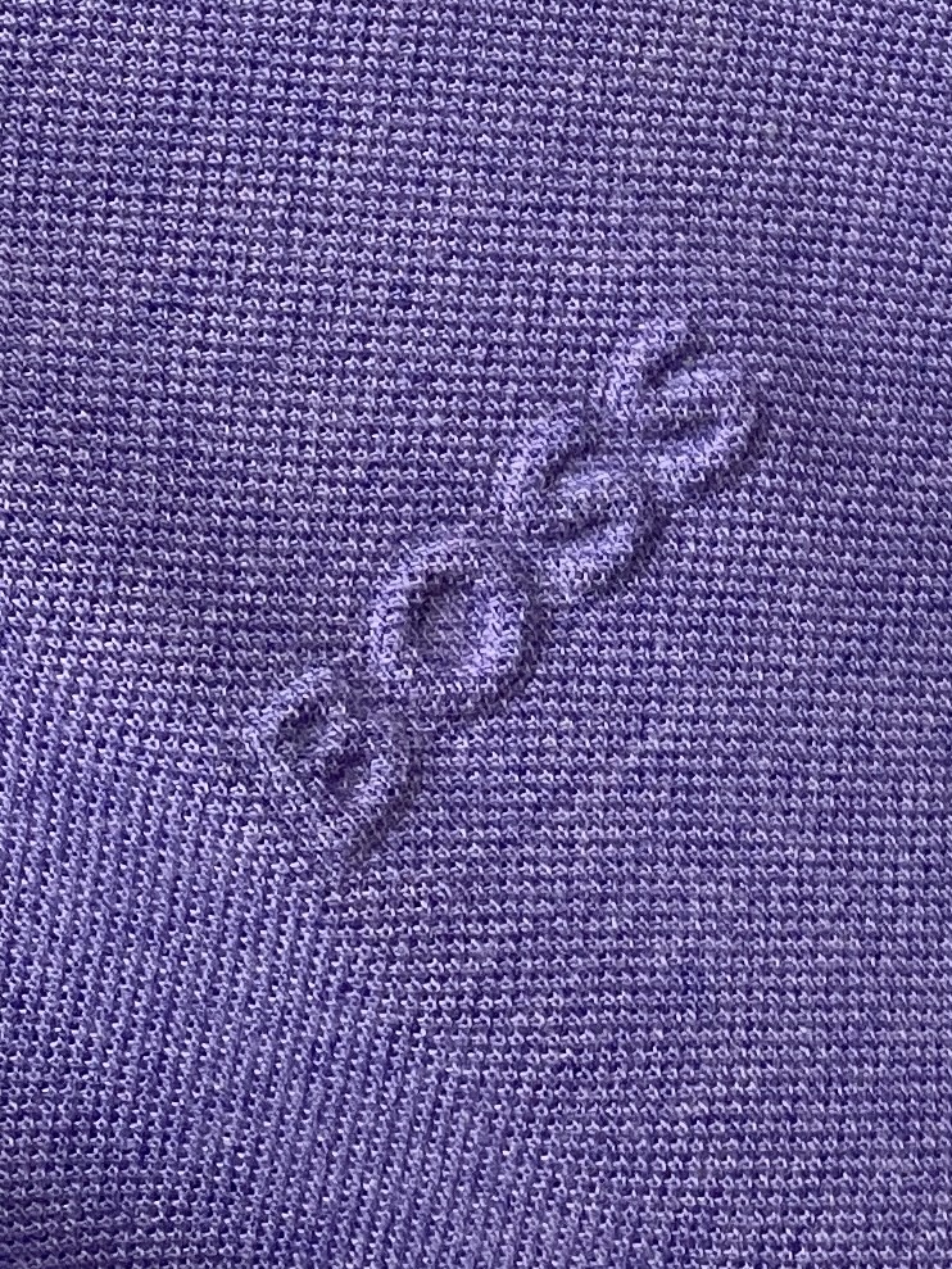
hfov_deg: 53.1
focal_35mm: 26
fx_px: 953
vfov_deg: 67.3
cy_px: 634
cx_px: 476
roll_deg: +39.3
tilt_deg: -11.2
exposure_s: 1/121
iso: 100
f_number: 1.8
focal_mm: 4.25
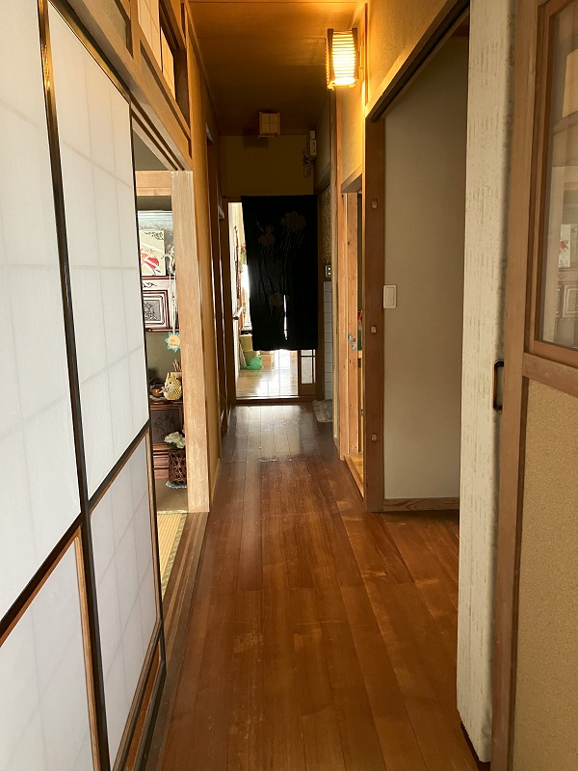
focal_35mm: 28
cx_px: 289
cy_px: 386
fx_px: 623
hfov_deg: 49.7
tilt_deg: -8.9
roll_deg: +1.4
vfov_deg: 63.4
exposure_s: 1/30
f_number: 1.8
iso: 500
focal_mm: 3.99
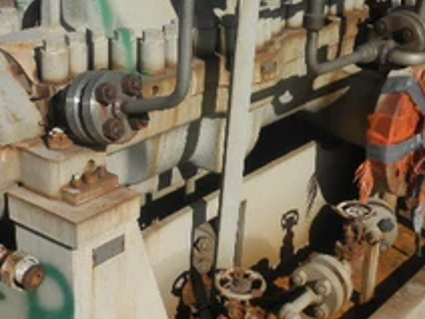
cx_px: 162
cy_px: 124
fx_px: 810
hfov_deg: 29.3
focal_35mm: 66
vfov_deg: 22.2
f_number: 9.1
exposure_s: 1/250
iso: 64
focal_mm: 6.1
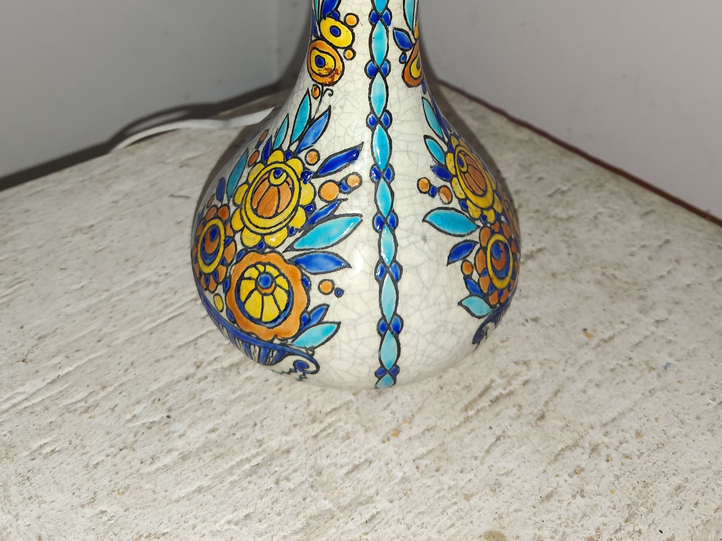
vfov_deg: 33.5
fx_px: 834
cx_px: 381
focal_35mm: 40
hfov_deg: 46.8
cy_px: 26
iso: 490
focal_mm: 5.24
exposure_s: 1/50
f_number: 1.7
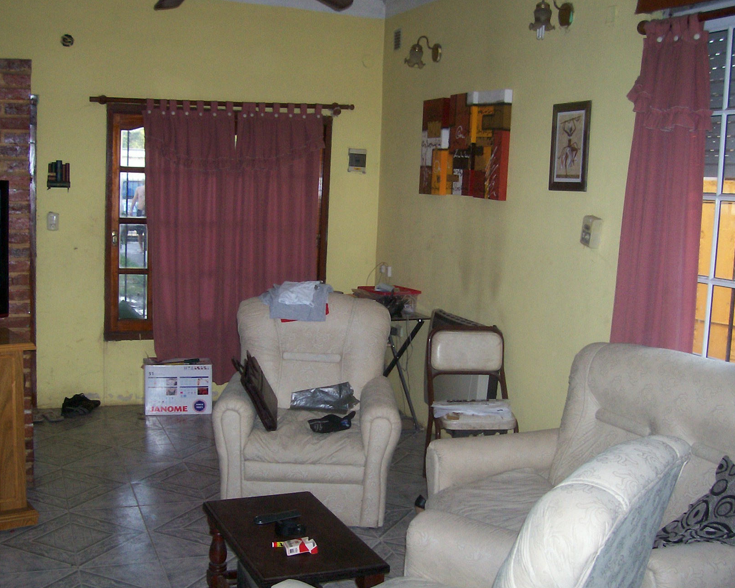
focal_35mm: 42
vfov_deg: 35.7
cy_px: 318
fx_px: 914
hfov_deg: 43.8
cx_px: 361
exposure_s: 1/112
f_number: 2.7
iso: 140
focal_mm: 5.6
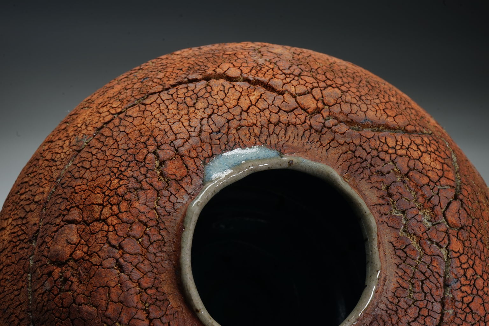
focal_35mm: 50
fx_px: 679
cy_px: 163
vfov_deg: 27.0
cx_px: 244
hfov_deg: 39.6
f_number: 16
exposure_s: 1/6
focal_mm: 50
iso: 50
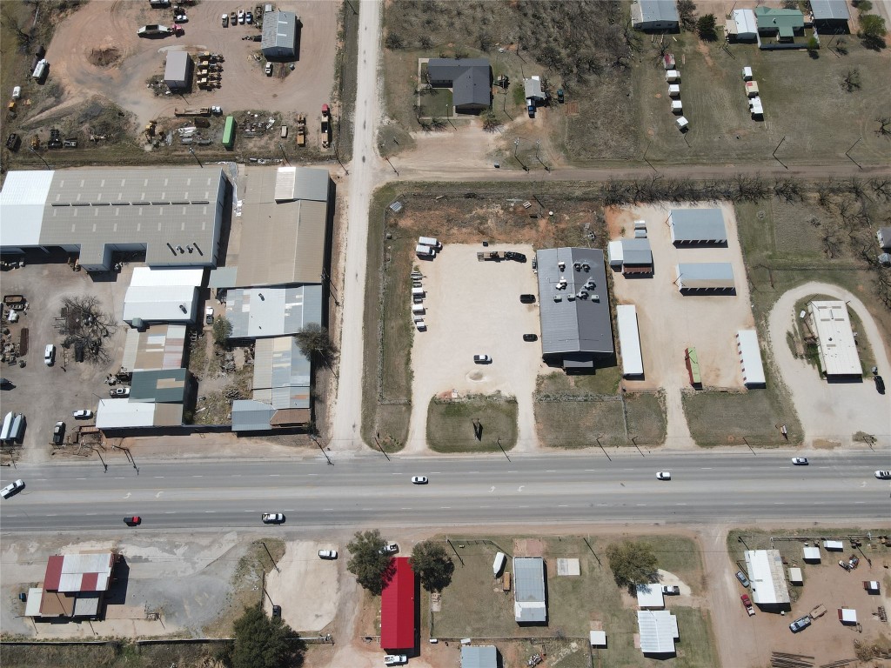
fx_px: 618
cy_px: 334
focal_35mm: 24
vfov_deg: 56.8
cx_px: 446
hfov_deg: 71.6
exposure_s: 1/1000
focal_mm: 4.5
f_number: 2.8
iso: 100
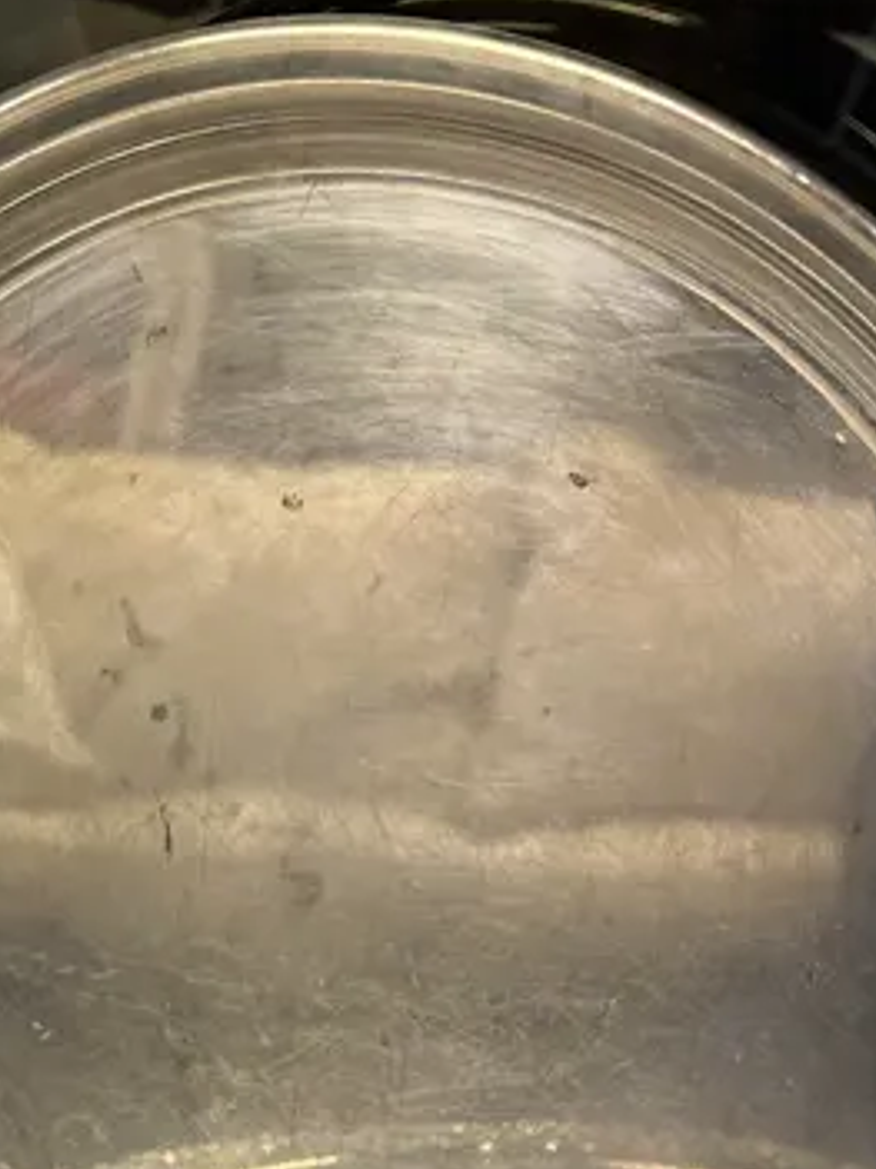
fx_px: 2363
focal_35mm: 70
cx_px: 316
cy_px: 1642
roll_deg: +1.4
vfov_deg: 23.5
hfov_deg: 20.9
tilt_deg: -38.8
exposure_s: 1/100
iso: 160
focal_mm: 6.86
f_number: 1.78
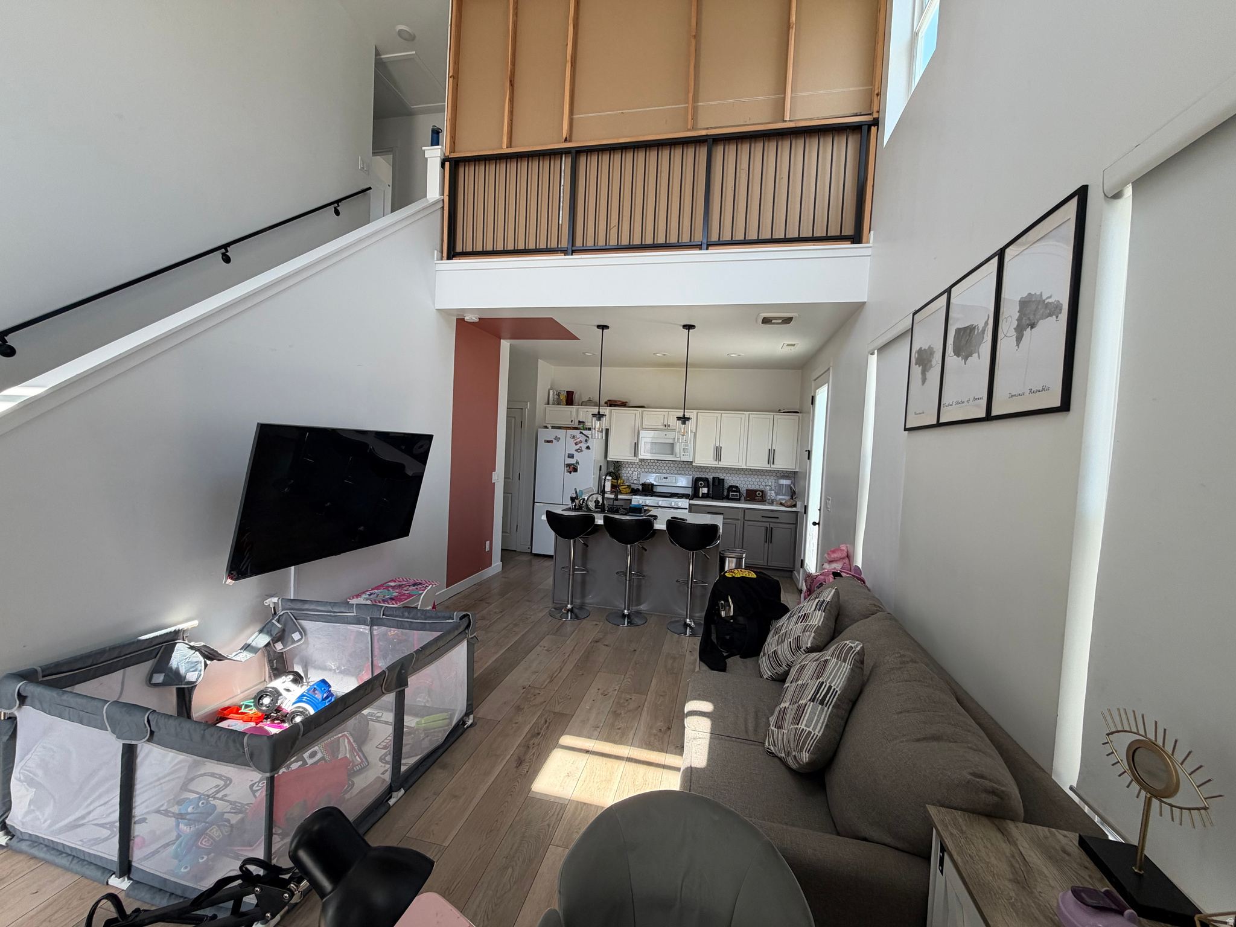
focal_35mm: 14
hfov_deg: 102.1
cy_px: 464
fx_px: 500
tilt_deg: -3.3
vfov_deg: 85.7
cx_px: 618
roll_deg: -3.0
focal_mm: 2.22
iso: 80
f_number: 2.2
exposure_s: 1/121
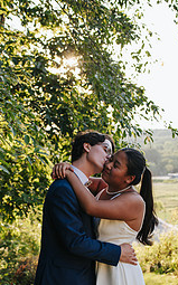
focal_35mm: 63
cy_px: 235
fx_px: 490
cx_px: 89
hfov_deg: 20.6
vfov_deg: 31.5
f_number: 3.2
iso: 200
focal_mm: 35
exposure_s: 1/320
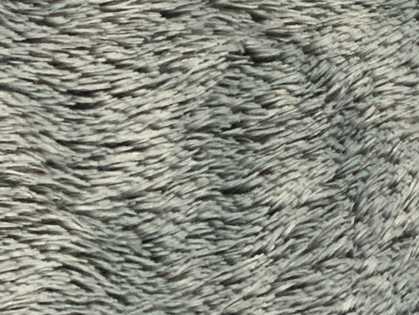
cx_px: 744
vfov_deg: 10.0
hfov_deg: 13.4
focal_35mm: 133
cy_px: -387
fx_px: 1611
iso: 200
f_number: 1.8
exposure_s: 1/50
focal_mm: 3
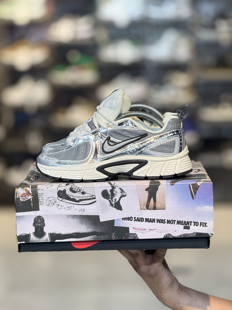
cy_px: 155
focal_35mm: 120
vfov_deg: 16.4
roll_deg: +1.3
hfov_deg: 12.3
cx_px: 116
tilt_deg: -7.3
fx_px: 1072
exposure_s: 1/100
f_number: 2.8
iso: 125
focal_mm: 15.66
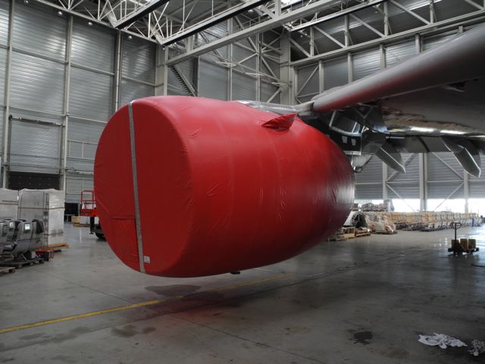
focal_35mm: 28
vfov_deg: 49.7
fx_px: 392
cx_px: 242
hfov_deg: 63.4
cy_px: 182
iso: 103
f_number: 2.8
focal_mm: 6
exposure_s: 1/30
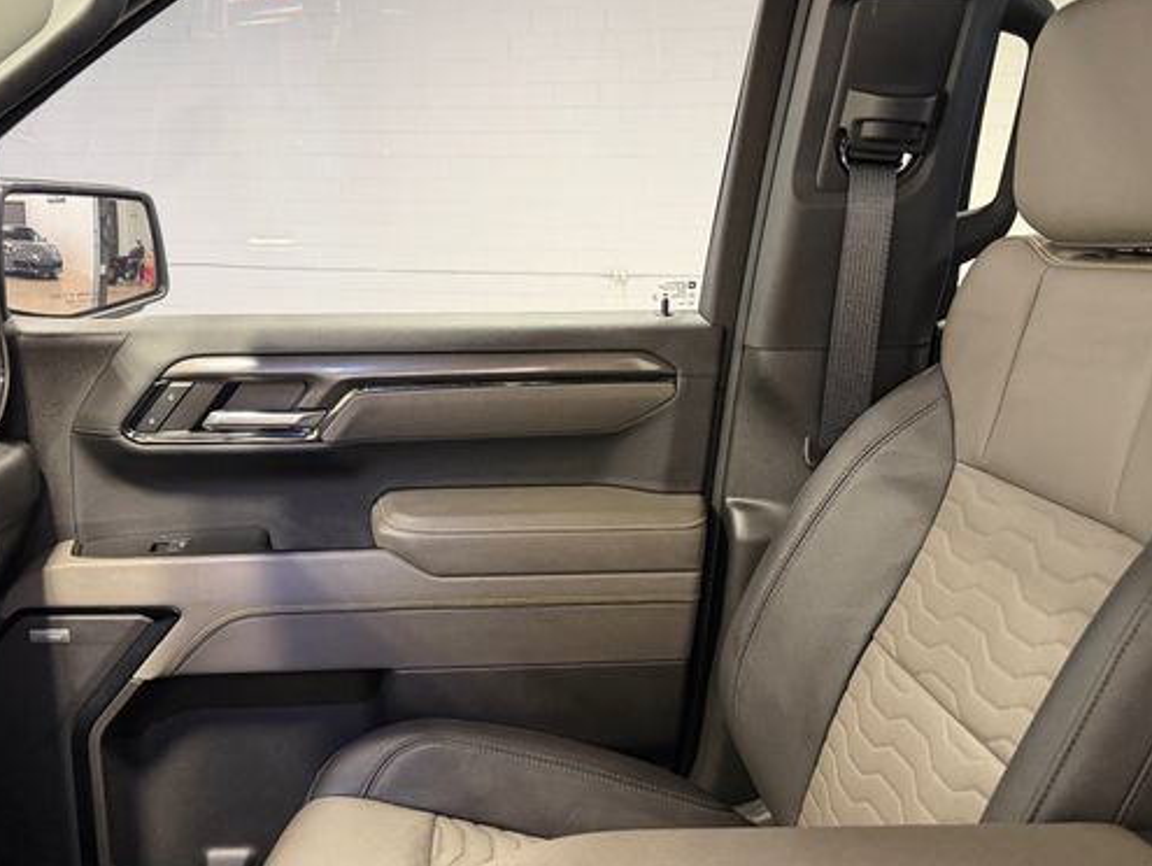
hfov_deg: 58.2
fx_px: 1032
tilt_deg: -9.8
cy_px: 400
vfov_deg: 45.5
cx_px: 526
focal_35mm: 31
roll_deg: -0.2
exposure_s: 1/60
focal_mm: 6.76
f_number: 1.78
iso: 500
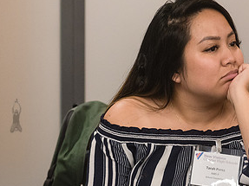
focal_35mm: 259
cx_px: 214
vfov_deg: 5.7
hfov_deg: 7.6
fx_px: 1862
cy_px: 151
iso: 2500
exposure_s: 1/250
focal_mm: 100
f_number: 4
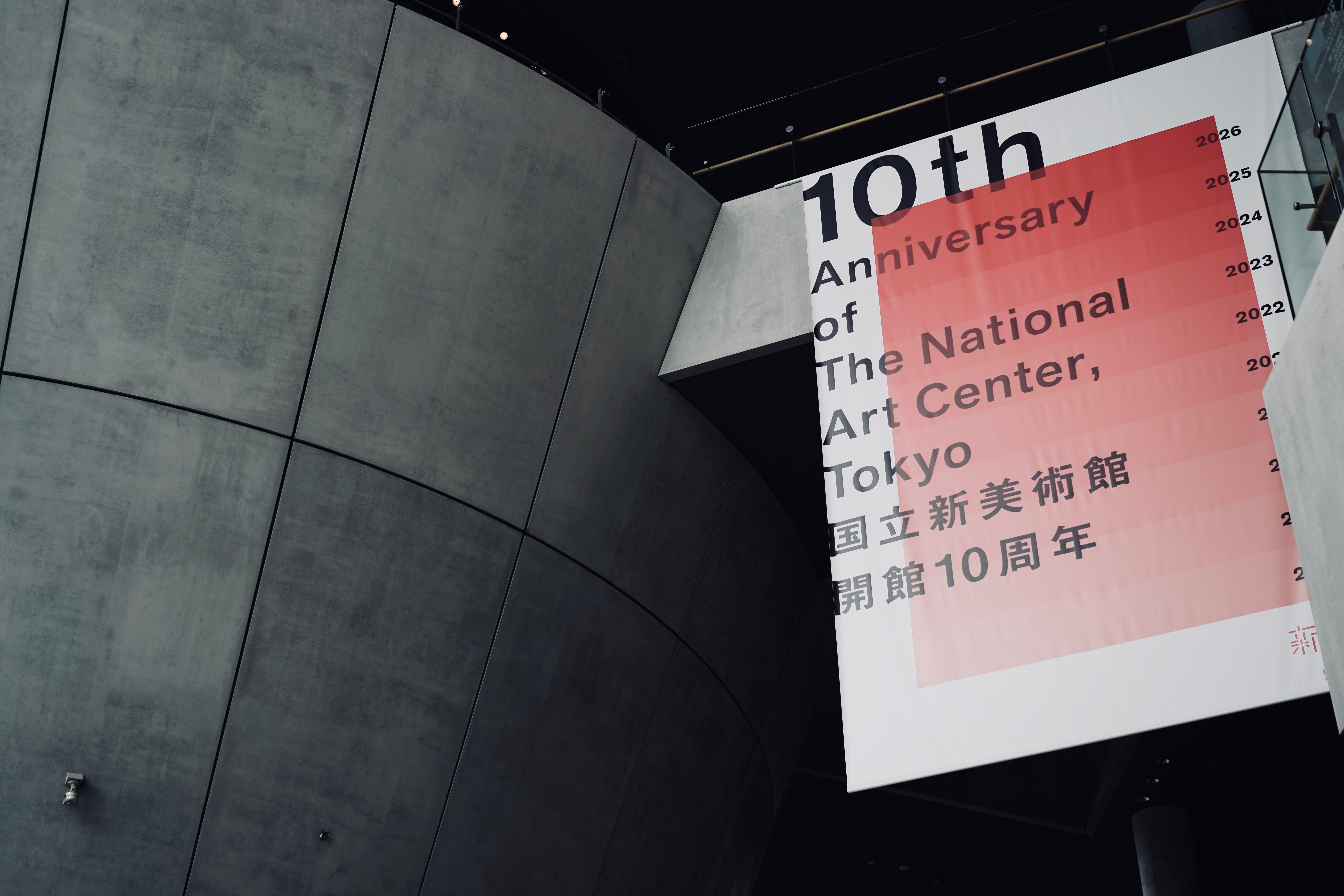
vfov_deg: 24.6
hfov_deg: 36.2
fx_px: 2053
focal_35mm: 55
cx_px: 672
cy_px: 448
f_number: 2.8
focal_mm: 55
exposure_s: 1/160
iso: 100
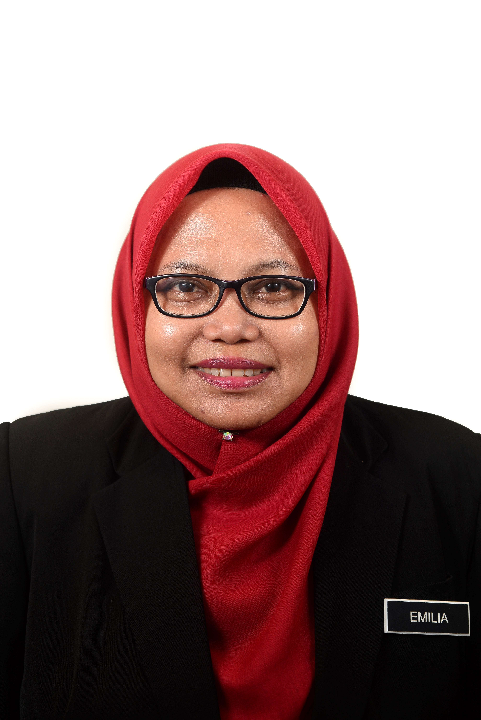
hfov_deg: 27.0
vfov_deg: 39.6
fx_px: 1001
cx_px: 240
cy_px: 360
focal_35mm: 50
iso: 250
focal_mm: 50
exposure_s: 1/50
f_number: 5
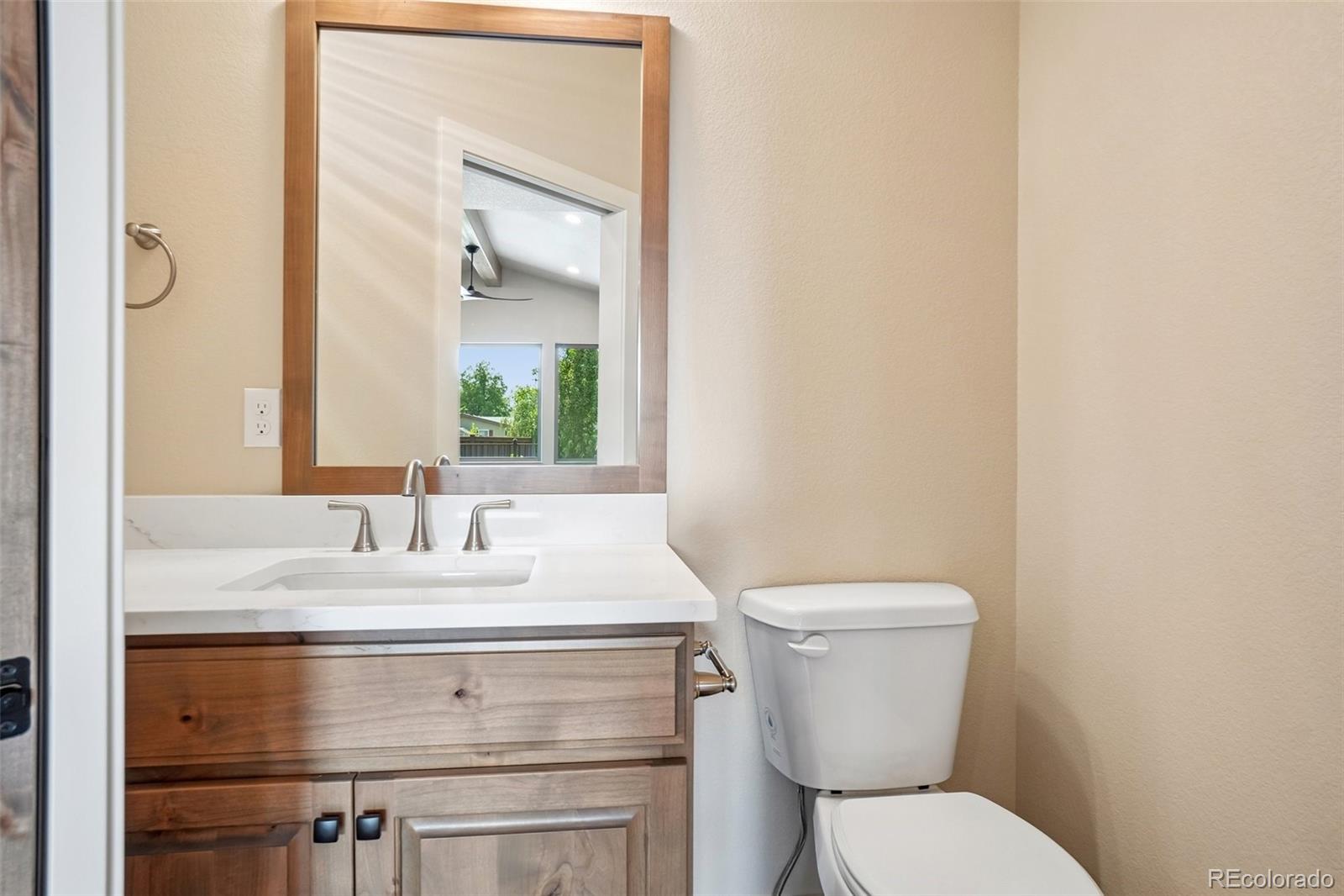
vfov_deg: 67.4
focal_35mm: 18
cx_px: 672
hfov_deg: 90.0
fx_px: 672
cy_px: 448
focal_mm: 12
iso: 320
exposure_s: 1/15
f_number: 8
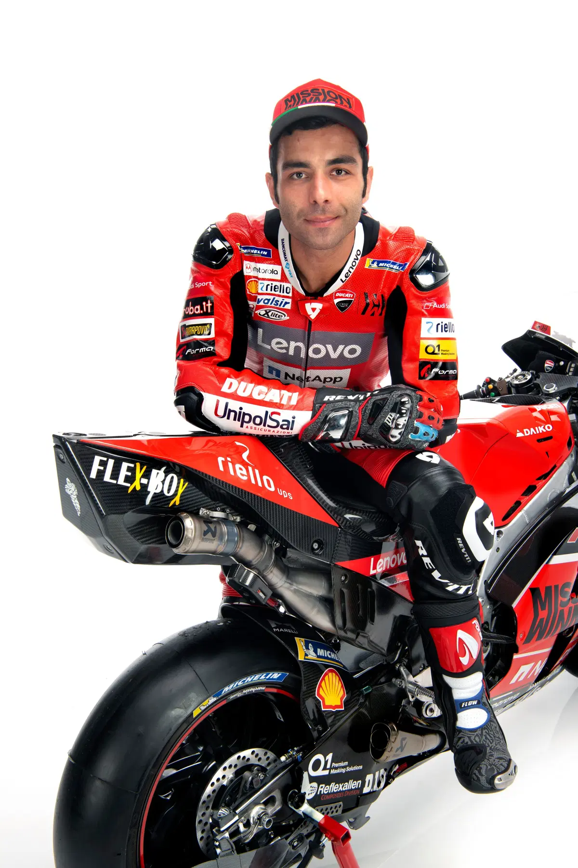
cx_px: 289
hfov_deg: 35.0
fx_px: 915
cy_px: 434
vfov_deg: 50.7
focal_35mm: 38
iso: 31
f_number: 11
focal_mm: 38
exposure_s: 1/160
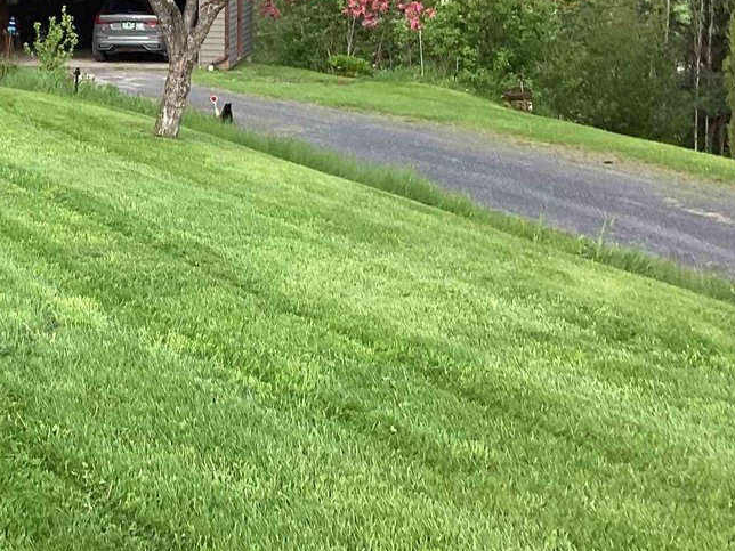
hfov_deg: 24.8
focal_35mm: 77
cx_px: 119
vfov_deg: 18.9
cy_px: 70
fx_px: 1635
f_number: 2.4
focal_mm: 3.3
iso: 64
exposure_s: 1/120
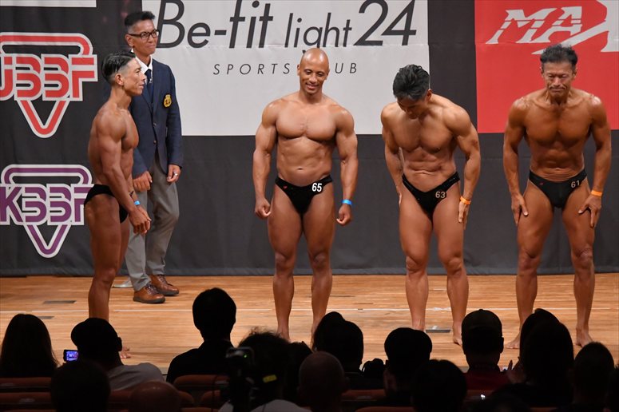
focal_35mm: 225
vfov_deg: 6.1
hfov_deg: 9.2
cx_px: 310
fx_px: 3867
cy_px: 206
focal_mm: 150
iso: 7200
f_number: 5.6
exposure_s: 1/400
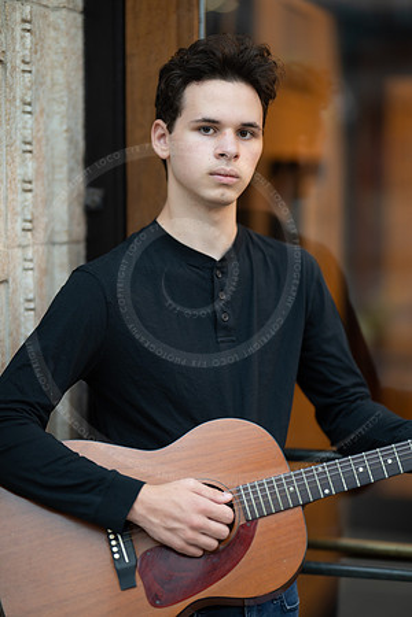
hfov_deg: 16.1
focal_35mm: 85
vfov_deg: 23.9
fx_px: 1459
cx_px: 206
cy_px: 308
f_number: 1.2
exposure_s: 1/250
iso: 500
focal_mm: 85
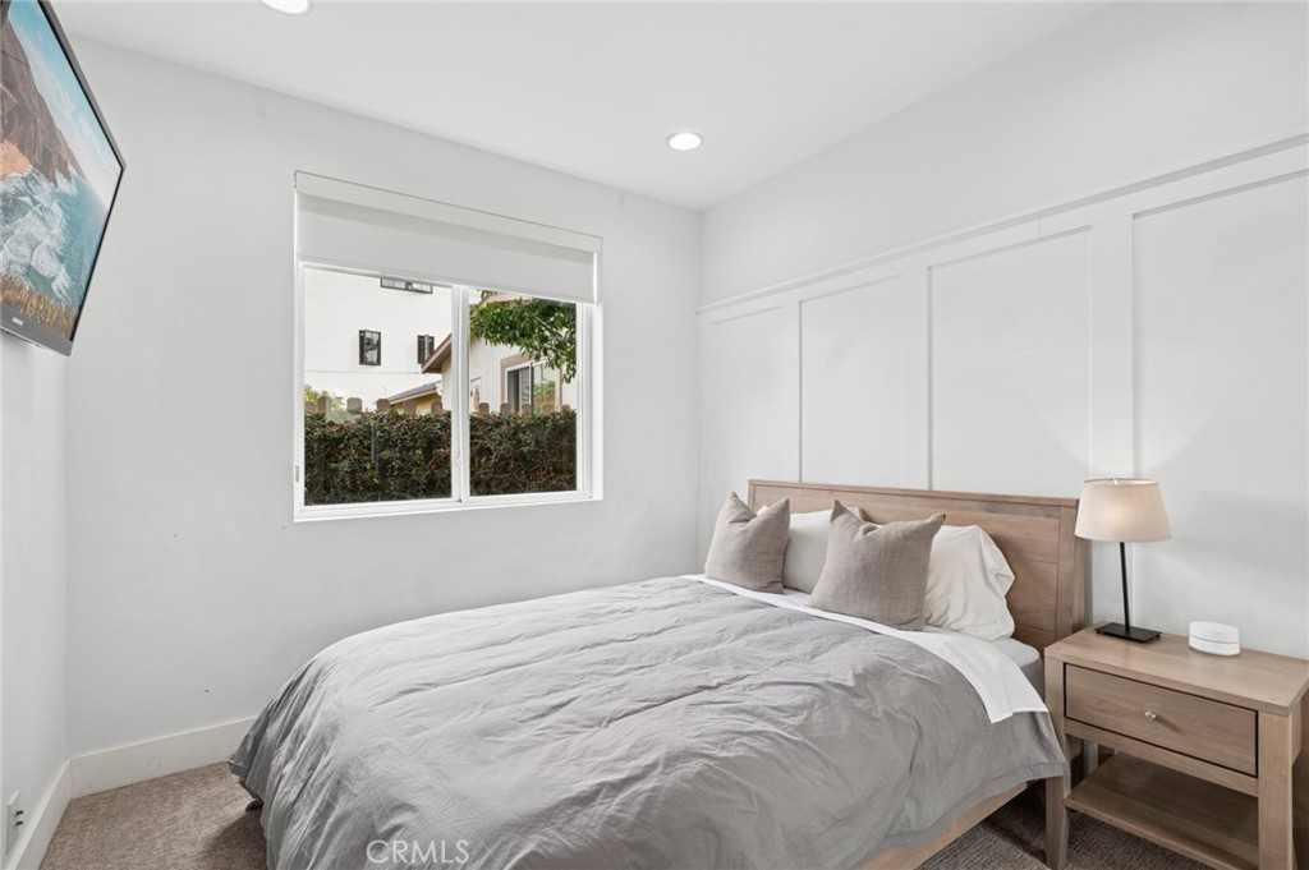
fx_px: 581
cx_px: 654
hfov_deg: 96.8
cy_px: 435
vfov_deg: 73.7
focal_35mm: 16
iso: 320
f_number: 9
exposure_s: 1/25
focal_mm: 16
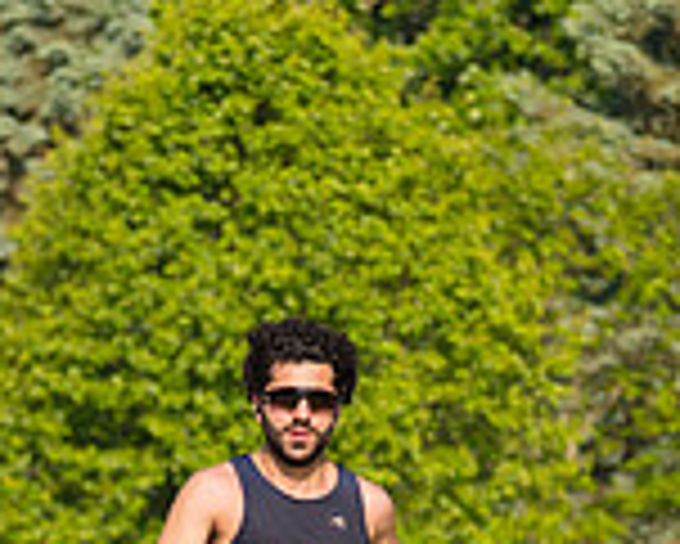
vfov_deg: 2.5
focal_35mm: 613
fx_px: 12345
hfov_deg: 3.2
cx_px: 428
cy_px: 762
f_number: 5.6
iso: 400
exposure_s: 1/2000
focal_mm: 170
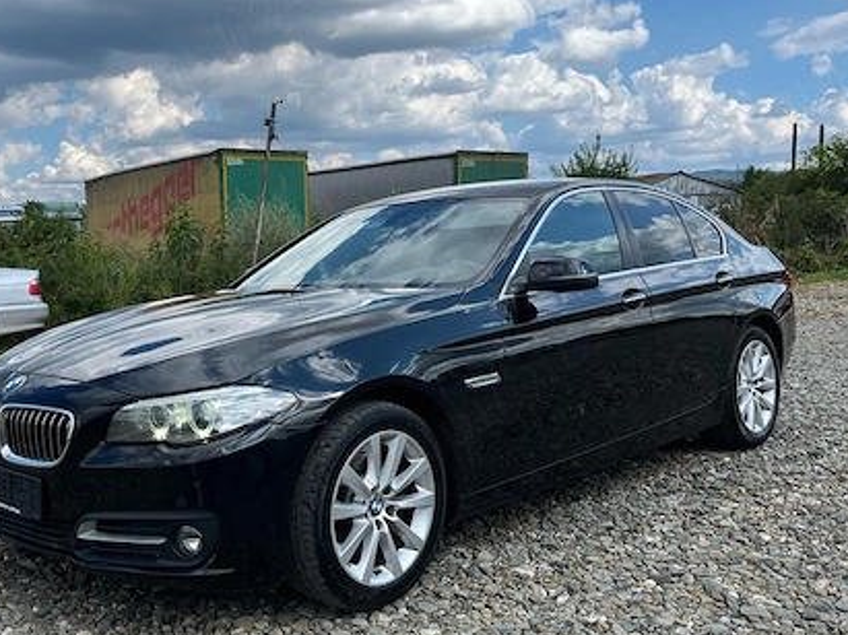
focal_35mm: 38
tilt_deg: -7.8
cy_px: 361
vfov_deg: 37.6
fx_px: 931
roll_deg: +3.2
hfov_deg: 48.6
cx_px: 330
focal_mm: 5.1
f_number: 1.6
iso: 50
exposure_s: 1/2755
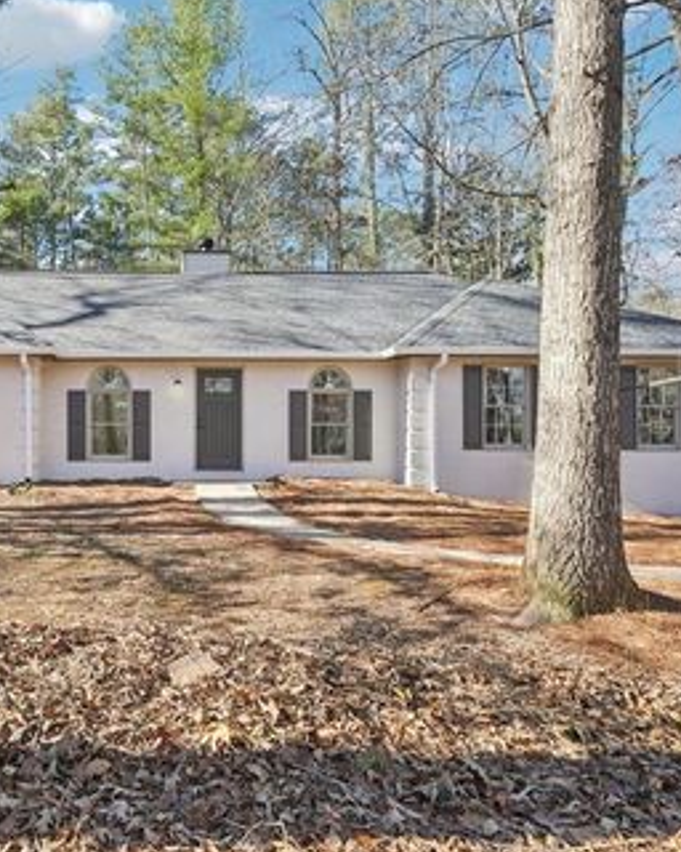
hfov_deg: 59.6
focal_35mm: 22
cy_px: 427
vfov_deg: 75.0
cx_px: 168
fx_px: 554
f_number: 7.1
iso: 100
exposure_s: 1/40
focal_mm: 15
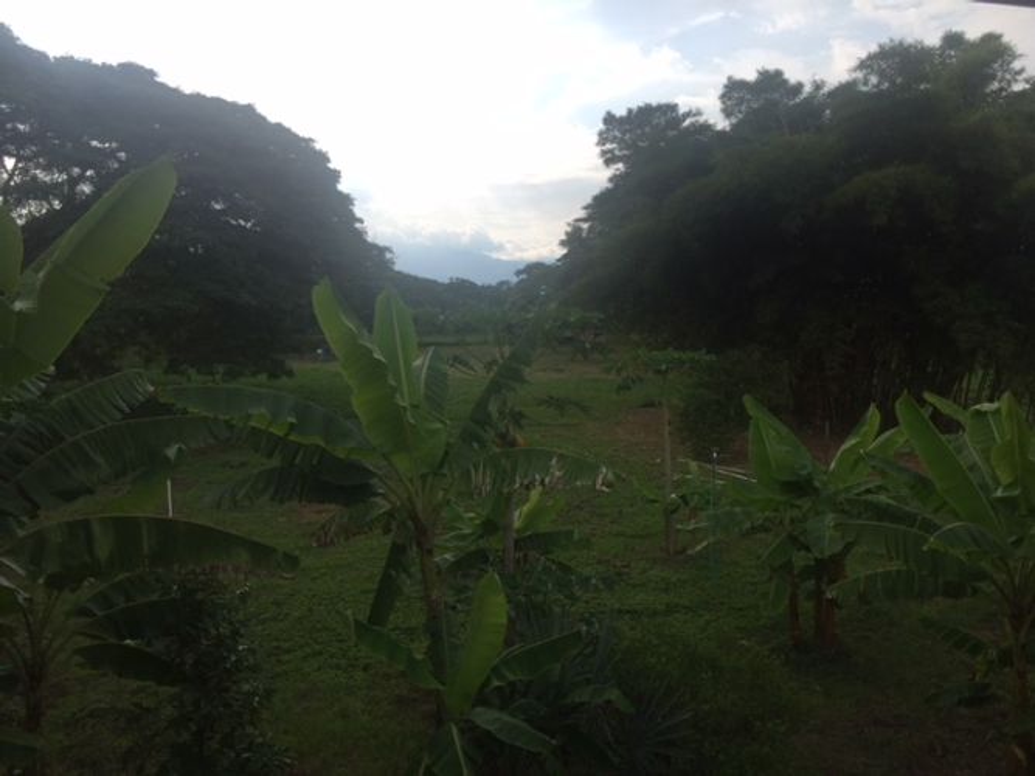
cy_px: 388
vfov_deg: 48.2
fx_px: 867
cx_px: 518
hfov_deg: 61.7
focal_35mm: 29
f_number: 2.2
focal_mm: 4.15
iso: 32
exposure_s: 1/2475
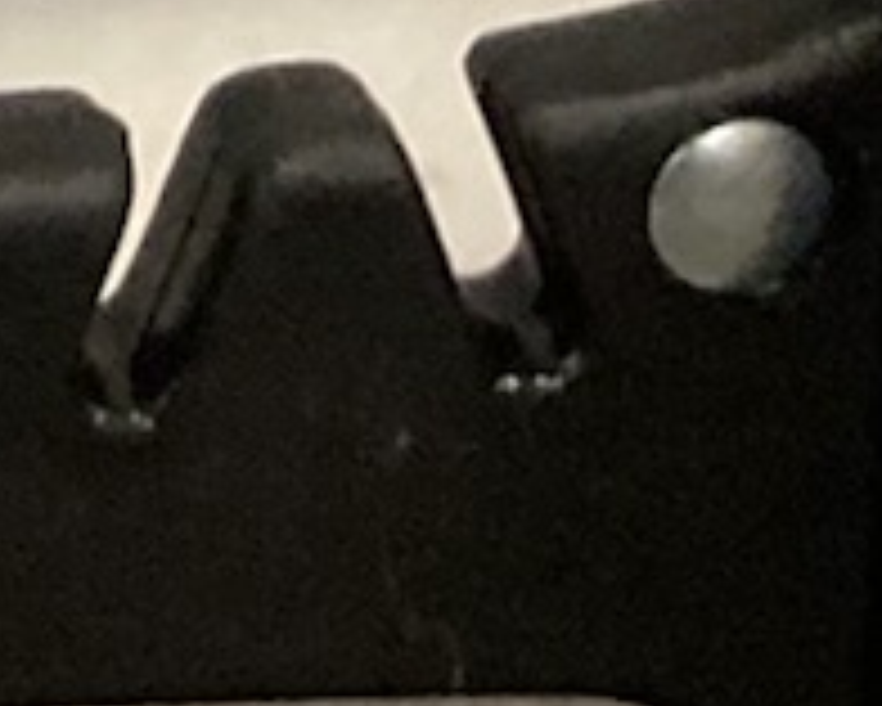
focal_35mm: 285
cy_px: -2554
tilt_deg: -24.5
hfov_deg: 6.5
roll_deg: -0.7
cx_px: -1184
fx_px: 7443
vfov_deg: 4.7
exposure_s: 1/50
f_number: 1.8
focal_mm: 3.99
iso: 160
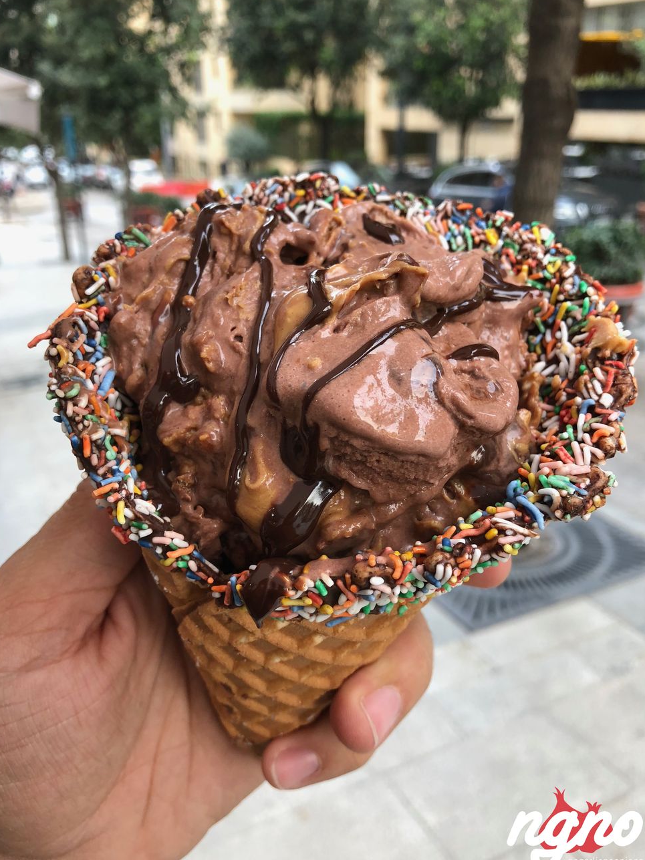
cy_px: 429
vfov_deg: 61.7
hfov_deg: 48.2
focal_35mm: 29
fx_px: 721
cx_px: 317
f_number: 1.8
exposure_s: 1/34
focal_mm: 4
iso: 25
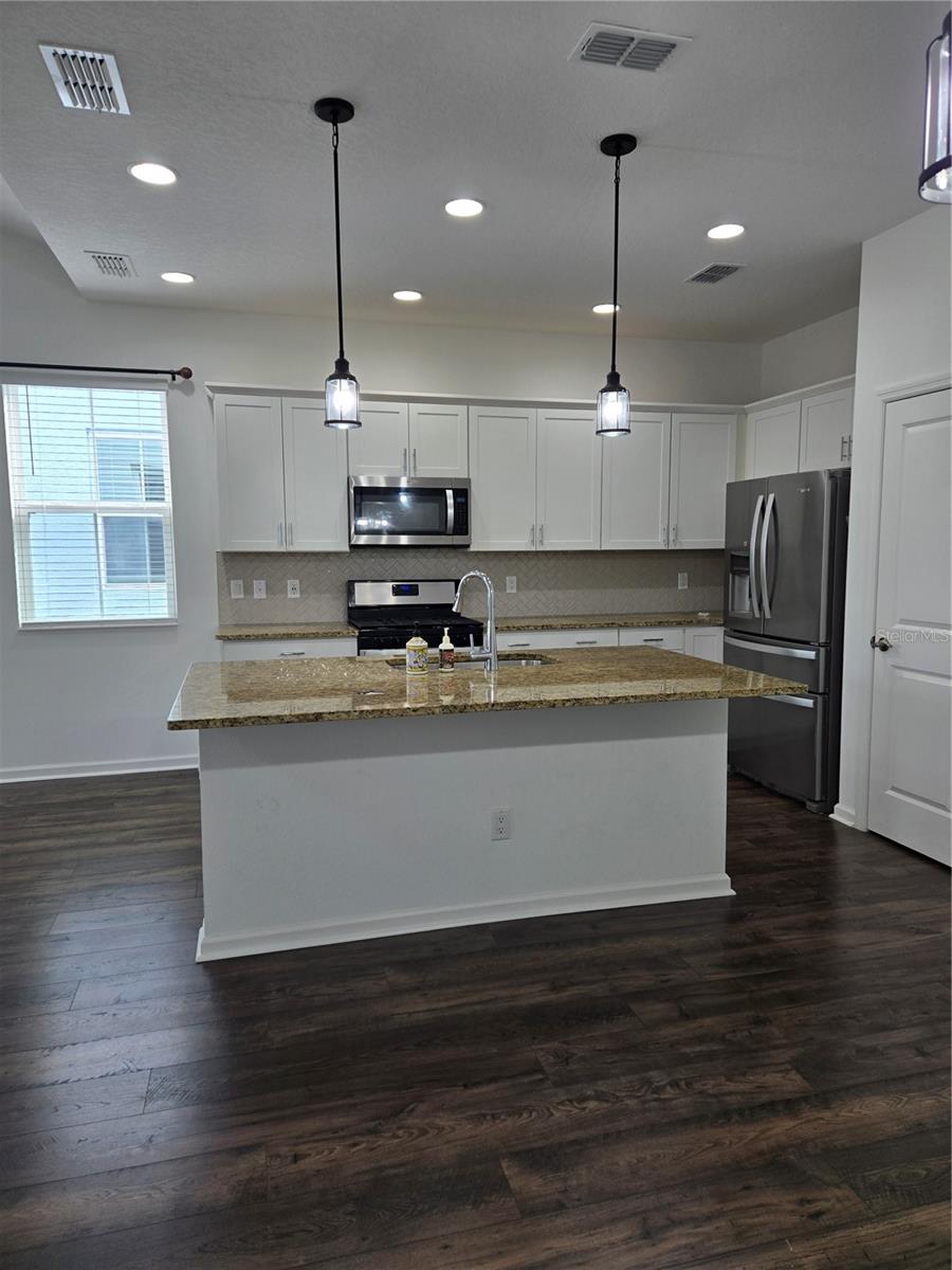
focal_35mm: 23
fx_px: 843
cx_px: 476
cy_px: 635
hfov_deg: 58.9
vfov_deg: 73.9
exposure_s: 1/120
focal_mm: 5.4
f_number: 1.8
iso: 64
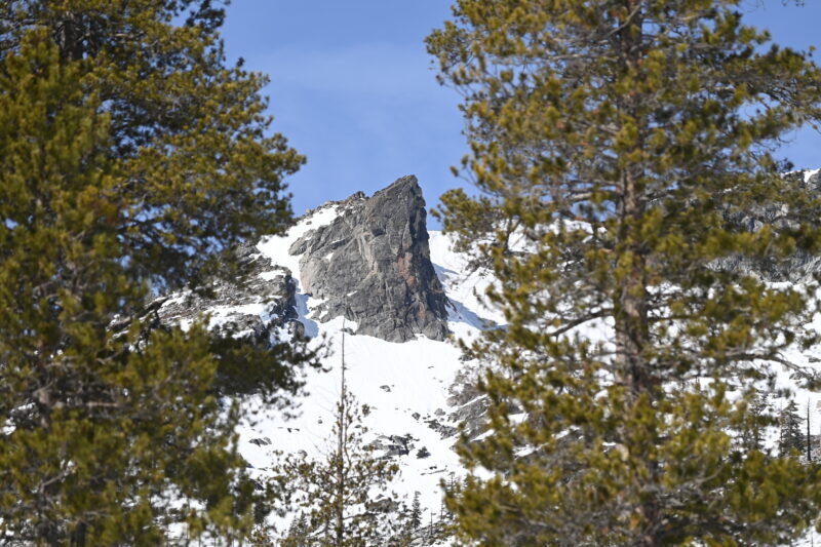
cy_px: 274
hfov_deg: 9.4
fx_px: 5016
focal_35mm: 220
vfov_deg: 6.2
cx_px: 410
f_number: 5.6
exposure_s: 1/1500
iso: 200
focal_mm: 220
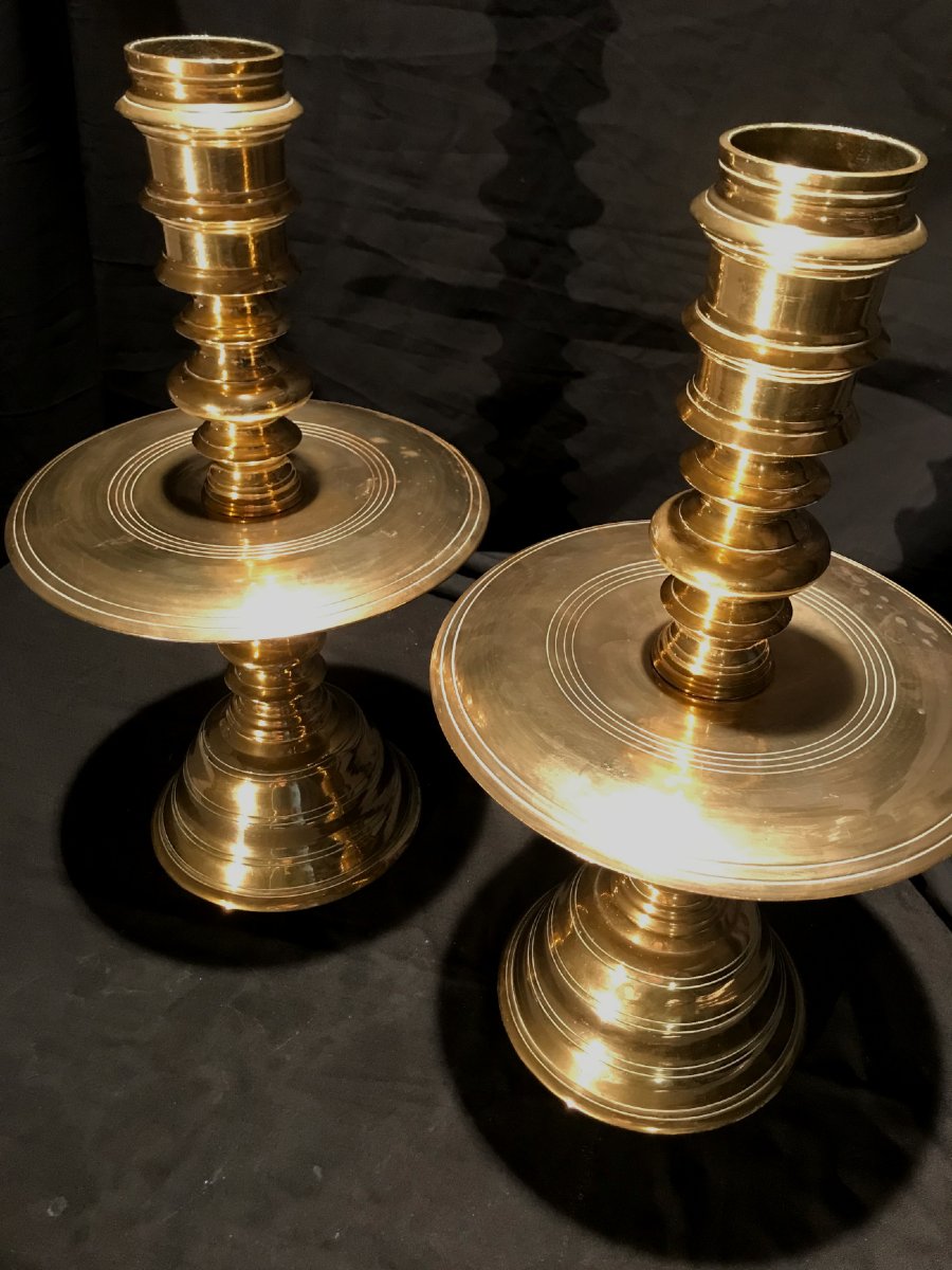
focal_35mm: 28
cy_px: 635
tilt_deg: -36.2
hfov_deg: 49.7
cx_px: 476
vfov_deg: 63.4
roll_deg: -4.5
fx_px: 1027
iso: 100
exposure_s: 1/17
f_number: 1.8
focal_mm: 3.99
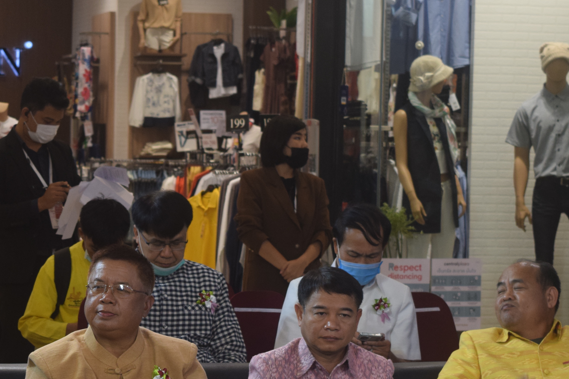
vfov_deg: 9.3
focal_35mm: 148
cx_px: 171
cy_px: 263
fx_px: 2339
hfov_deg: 13.8
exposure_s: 1/60
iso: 720
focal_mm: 52
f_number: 5.6
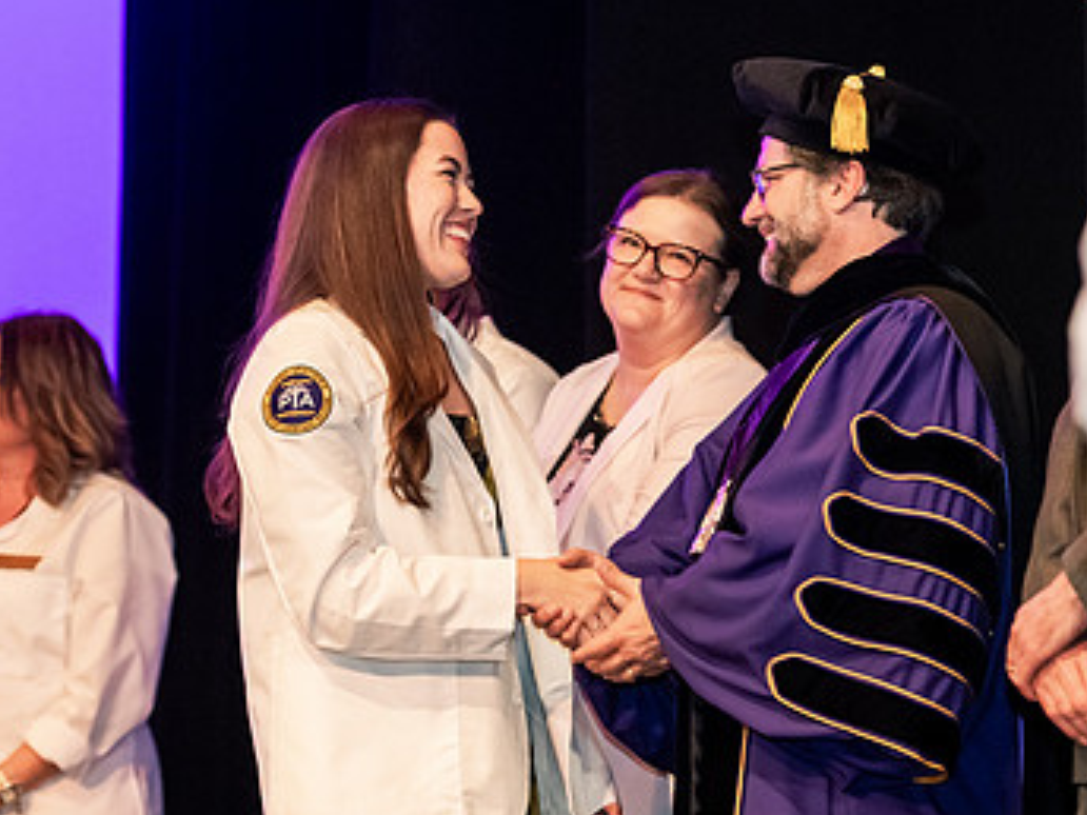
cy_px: 447
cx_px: 651
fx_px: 4585
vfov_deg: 10.2
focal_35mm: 146
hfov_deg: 13.5
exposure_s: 1/200
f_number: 3.5
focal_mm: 90
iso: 3200
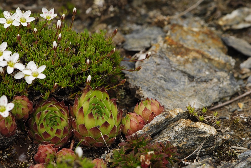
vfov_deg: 10.8
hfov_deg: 16.0
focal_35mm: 128
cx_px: 126
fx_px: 890
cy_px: 84
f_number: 11
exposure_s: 1/160
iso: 200
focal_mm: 85
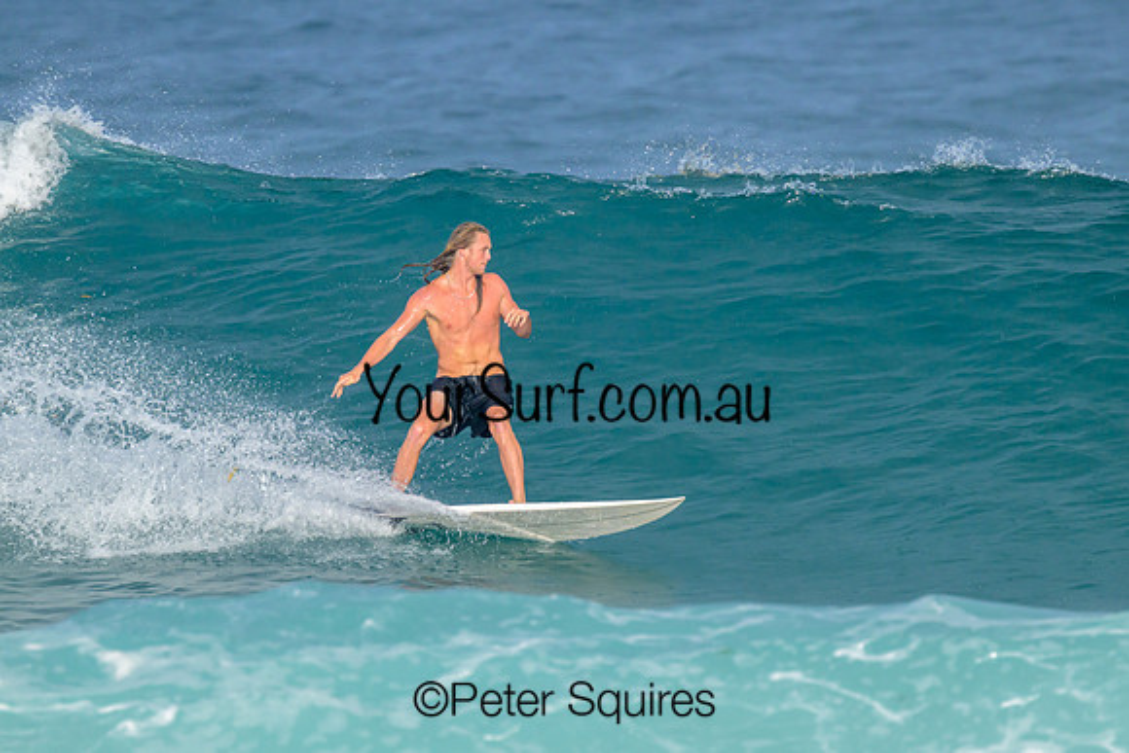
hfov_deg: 2.3
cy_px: 336
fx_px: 28457
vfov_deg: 1.5
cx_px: 609
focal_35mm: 907
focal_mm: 800
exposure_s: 1/1600
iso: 1000
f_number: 11
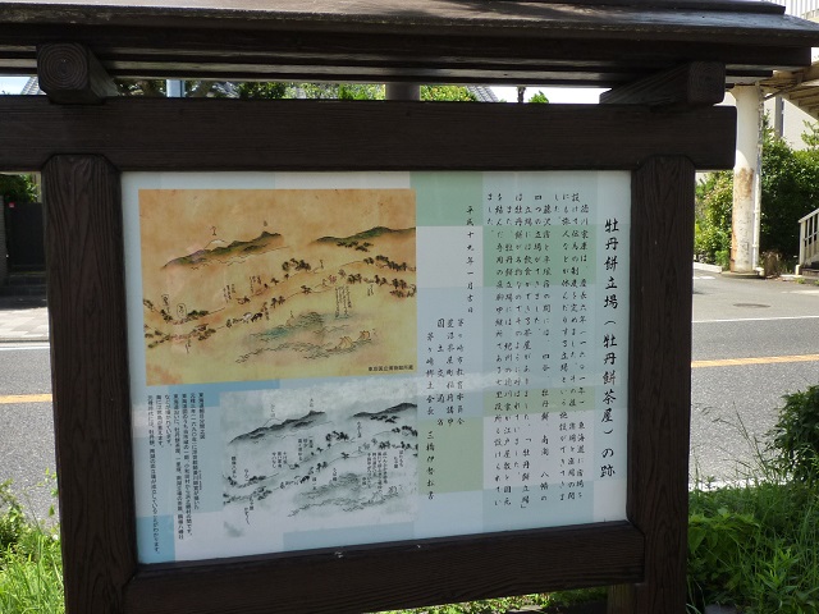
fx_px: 828
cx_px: 410
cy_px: 307
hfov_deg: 52.6
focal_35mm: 35
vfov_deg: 40.7
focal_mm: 4.4
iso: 125
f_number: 2.8
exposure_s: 1/640
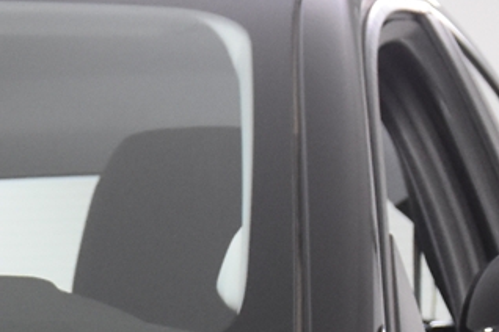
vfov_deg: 3.9
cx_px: -543
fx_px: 4768
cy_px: 963
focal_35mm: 344
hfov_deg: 5.8
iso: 1600
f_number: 4.5
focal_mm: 38
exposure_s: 1/80
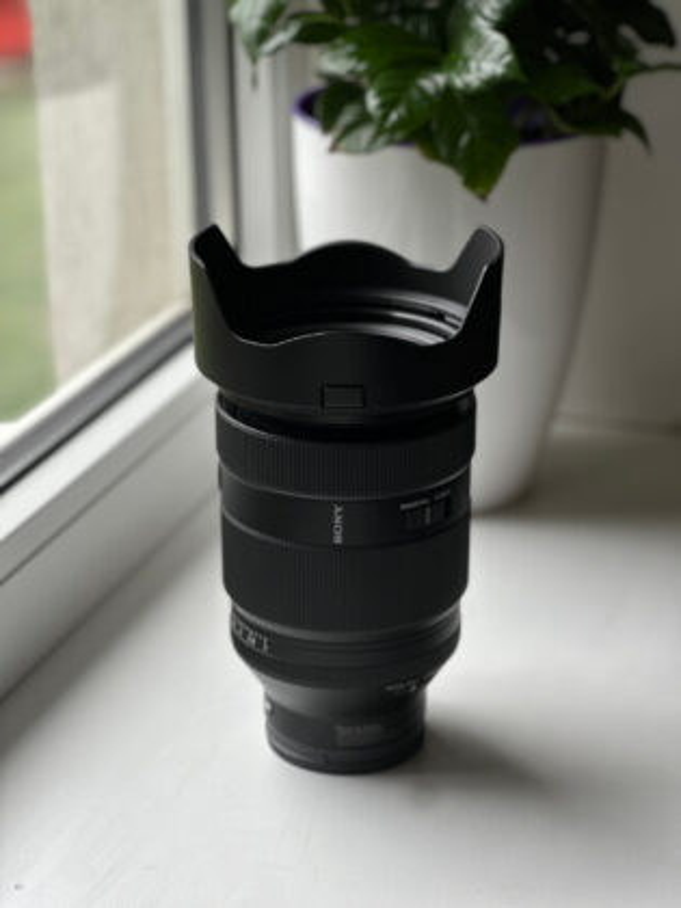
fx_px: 2020
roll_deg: +0.2
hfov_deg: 19.1
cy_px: 454
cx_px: 340
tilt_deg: -21.3
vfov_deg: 25.3
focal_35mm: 77
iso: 40
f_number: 2.8
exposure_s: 1/121
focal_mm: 9
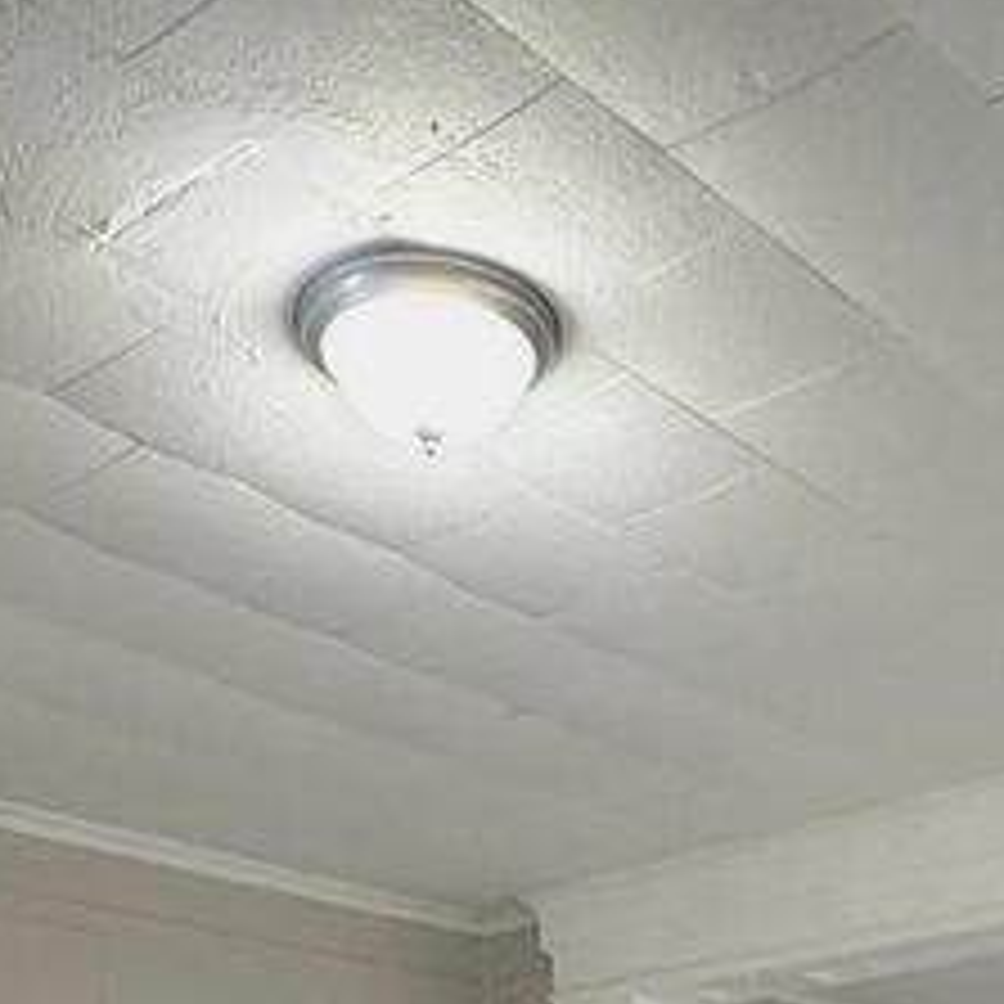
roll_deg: +1.6
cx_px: 684
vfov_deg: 20.9
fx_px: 1969
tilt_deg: -9.8
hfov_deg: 28.4
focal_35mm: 60
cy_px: 1747
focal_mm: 2.22
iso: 250
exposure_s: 1/120
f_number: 2.2
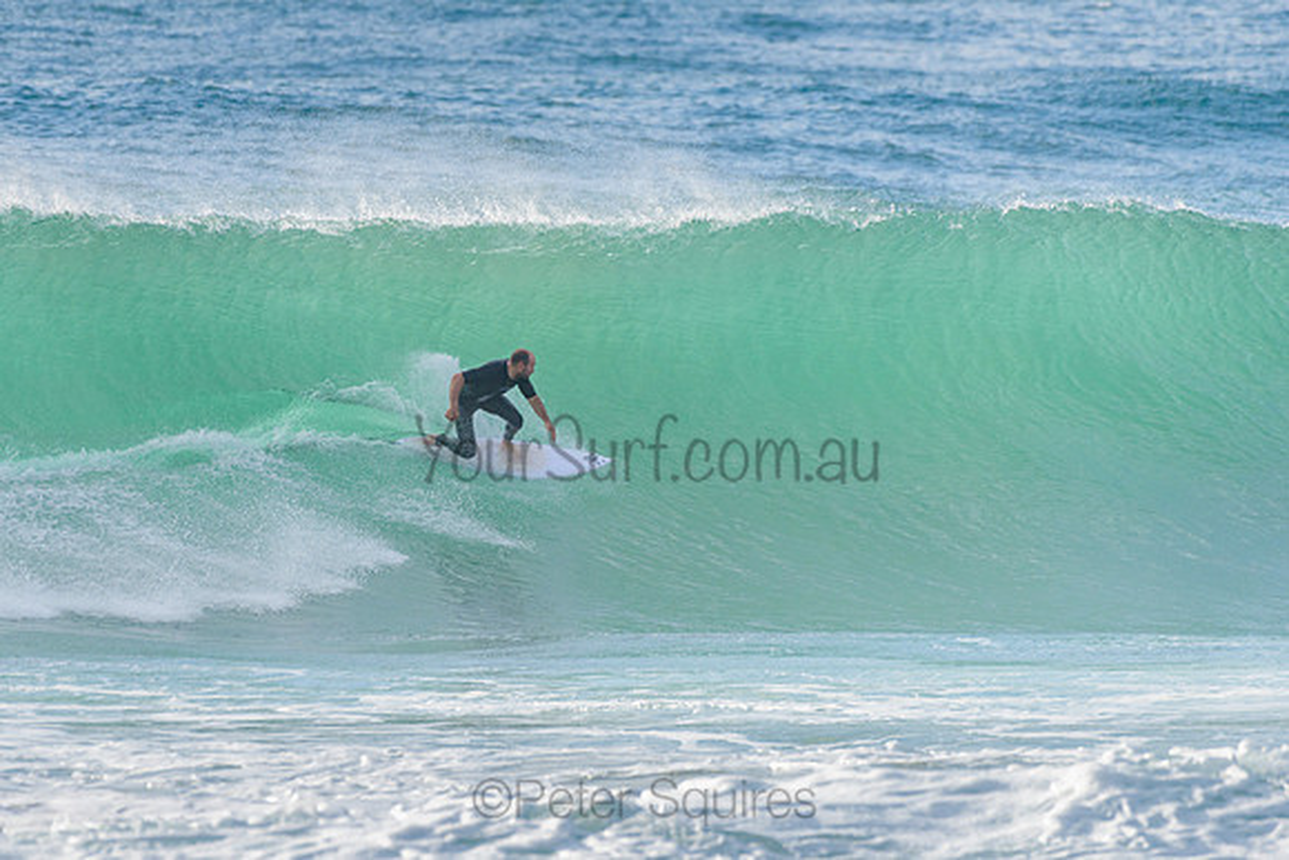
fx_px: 21927
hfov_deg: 3.4
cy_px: 385
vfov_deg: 2.2
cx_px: 504
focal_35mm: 612
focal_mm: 500
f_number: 5.6
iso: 400
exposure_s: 1/2000
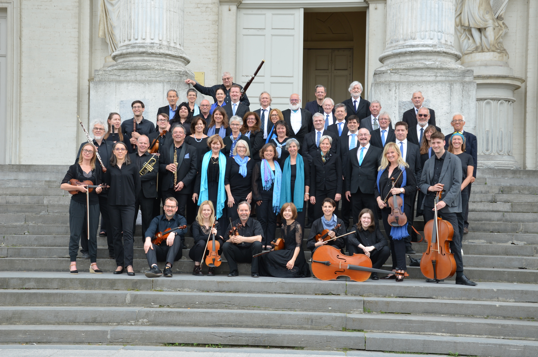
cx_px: 269
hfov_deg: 35.1
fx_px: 850
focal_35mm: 57
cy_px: 178
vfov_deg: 23.7
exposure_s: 1/200
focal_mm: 38
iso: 200
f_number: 7.1
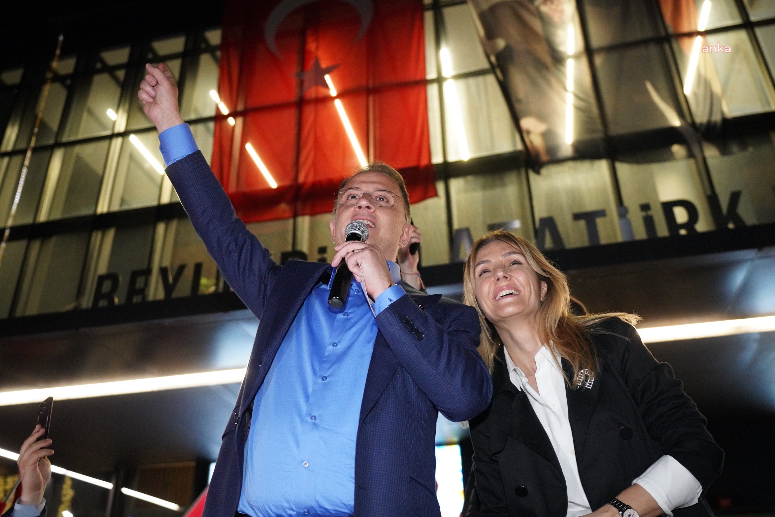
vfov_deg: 42.3
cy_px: 258
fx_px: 667
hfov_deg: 60.3
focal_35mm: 31
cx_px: 388
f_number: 2.8
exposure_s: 1/160
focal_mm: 31
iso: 6400
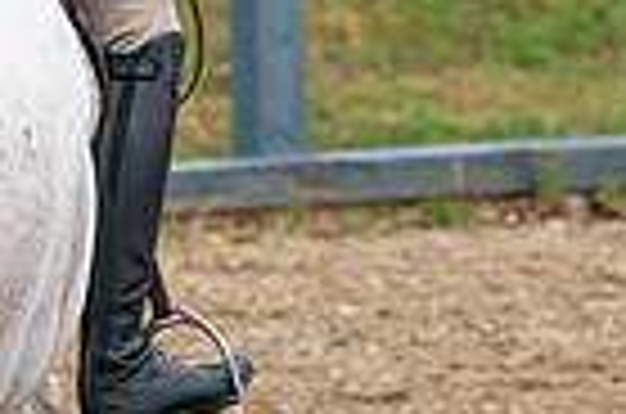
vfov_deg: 1.7
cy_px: -434
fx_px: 13723
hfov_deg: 2.6
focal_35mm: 791
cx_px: 81
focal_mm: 189
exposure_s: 1/1250
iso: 500
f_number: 5.6
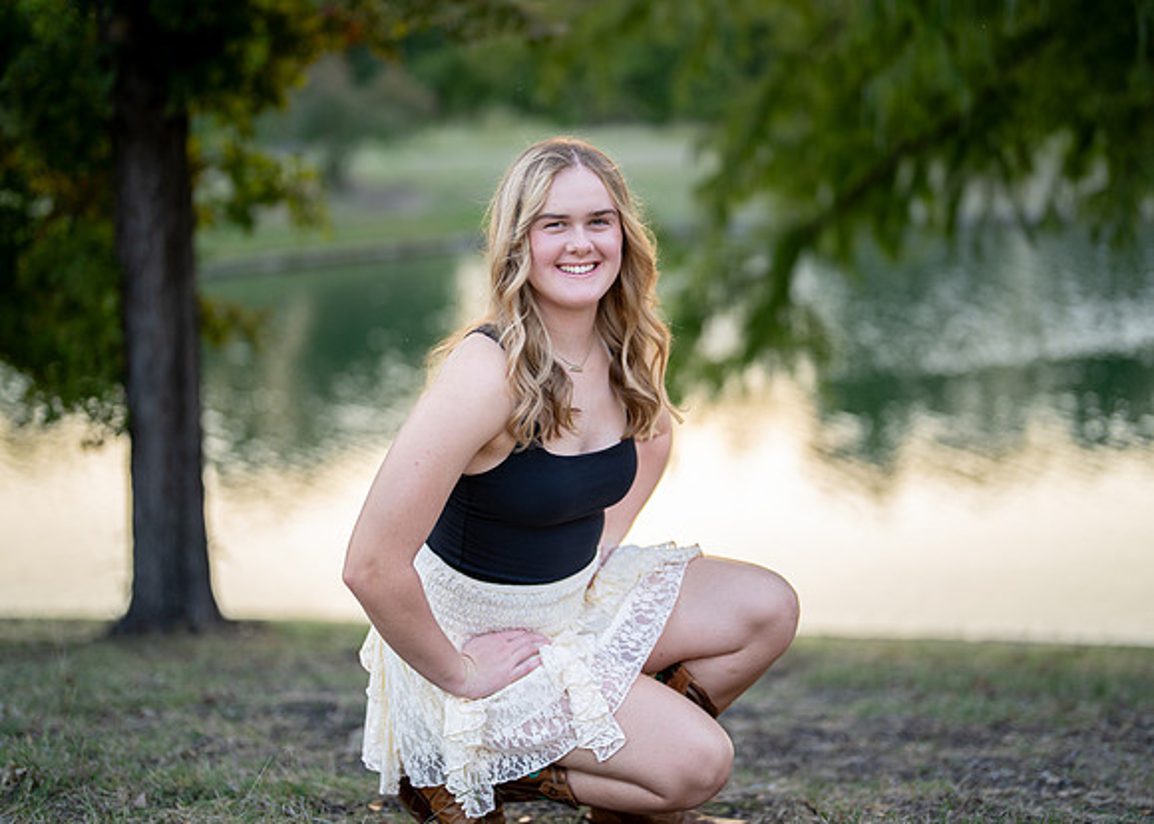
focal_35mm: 56
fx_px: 1822
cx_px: 592
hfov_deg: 35.1
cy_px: 392
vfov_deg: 25.5
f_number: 1.2
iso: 100
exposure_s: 1/500
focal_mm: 50
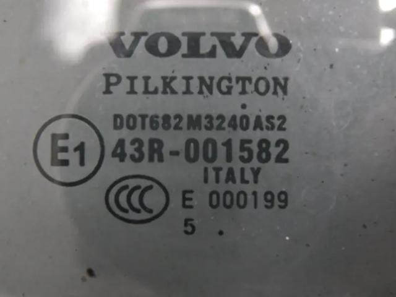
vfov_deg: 17.2
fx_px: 984
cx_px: 198
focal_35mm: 86
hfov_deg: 22.8
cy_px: 148
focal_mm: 15.3
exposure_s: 1/8
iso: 800
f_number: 4.3
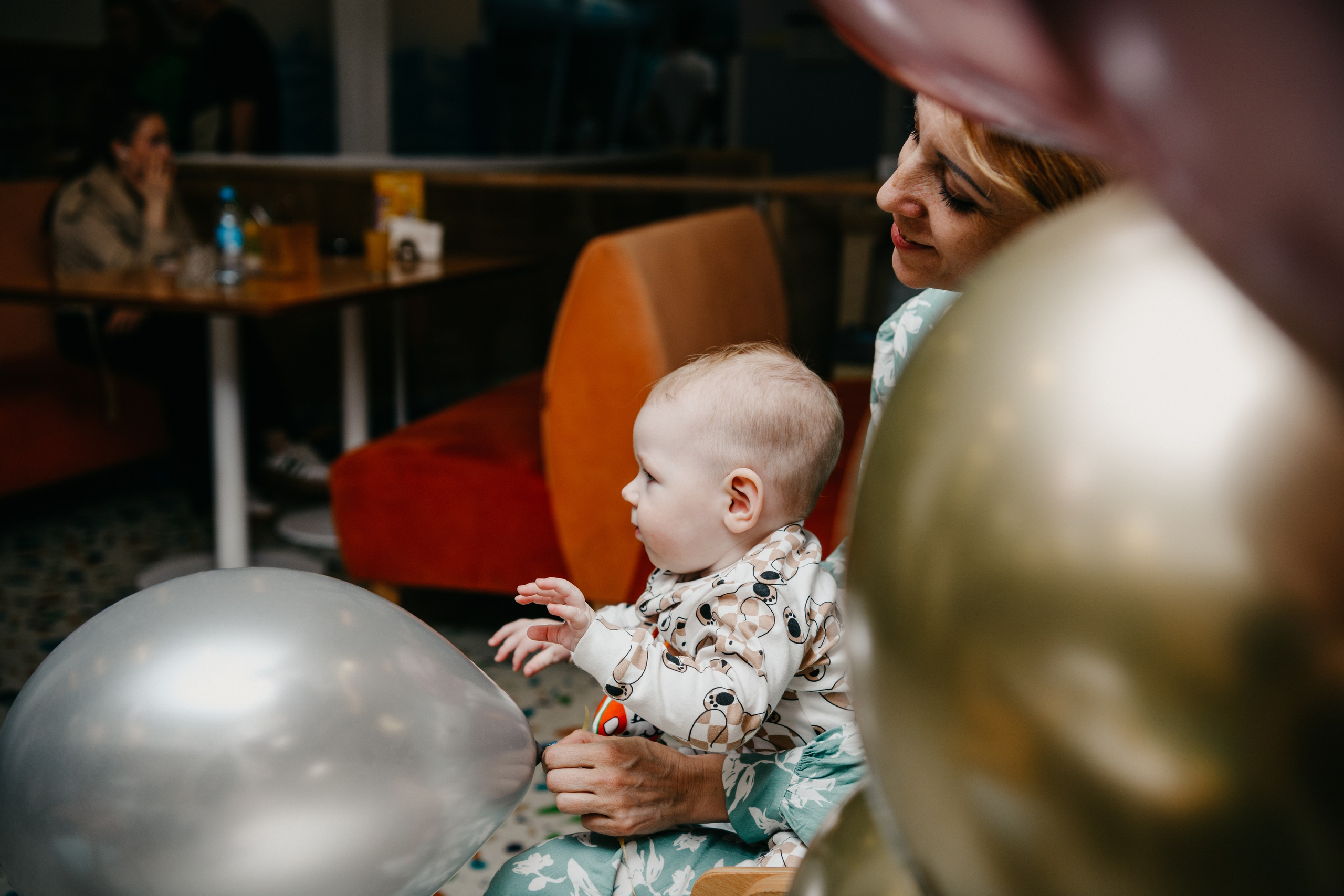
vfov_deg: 29.9
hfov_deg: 43.6
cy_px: 448
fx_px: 1680
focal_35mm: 45
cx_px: 672
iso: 125
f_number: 3.5
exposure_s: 1/160
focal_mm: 45
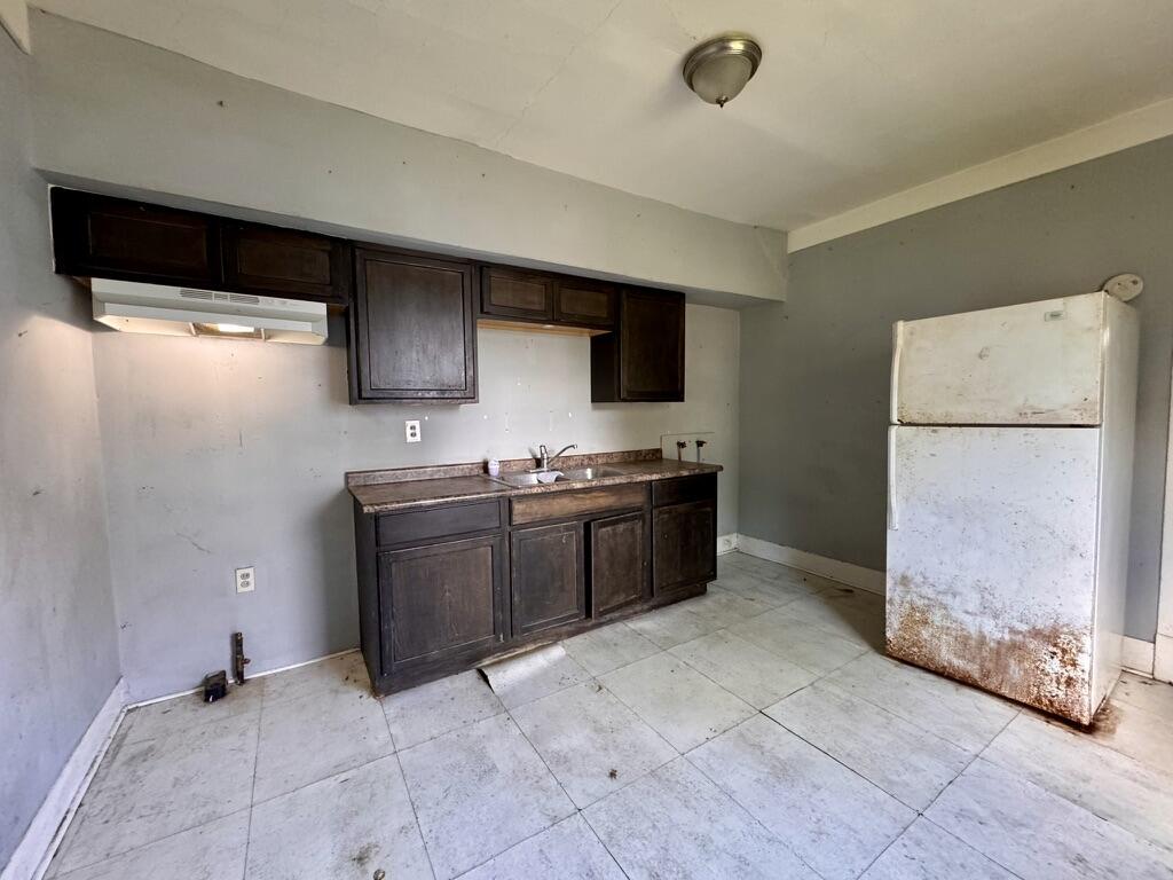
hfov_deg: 102.1
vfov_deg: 85.7
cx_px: 586
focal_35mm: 14
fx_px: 474
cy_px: 440
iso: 500
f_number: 2.2
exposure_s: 1/60
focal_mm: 2.22
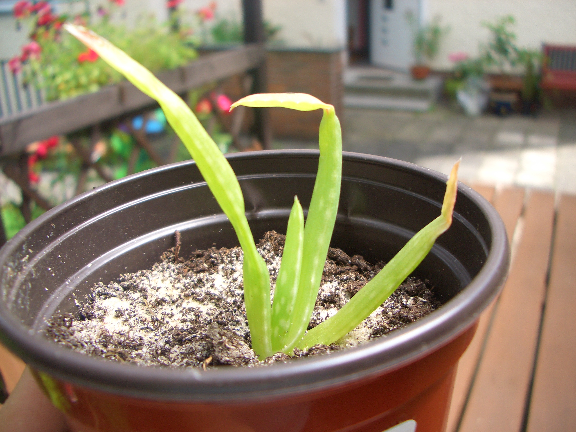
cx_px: 288
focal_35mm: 35
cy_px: 216
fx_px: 582
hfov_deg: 52.6
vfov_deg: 40.7
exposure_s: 1/320
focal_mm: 5.8
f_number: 2.6
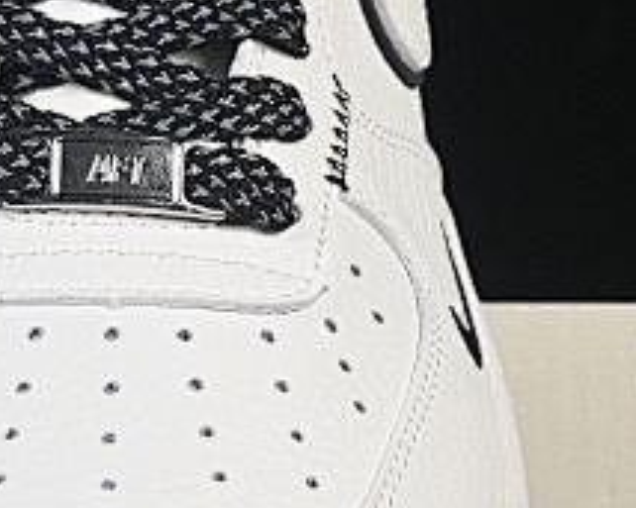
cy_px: 327
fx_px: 6679
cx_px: -244
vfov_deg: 4.4
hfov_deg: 5.4
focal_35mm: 355
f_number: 8
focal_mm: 50
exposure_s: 1/80
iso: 160
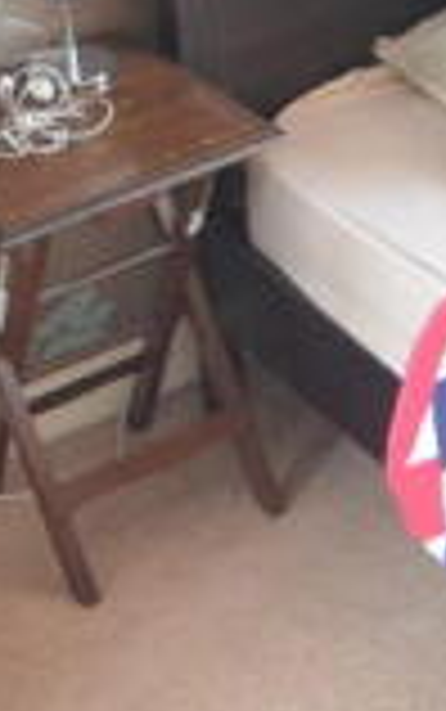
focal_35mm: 127
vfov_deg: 16.0
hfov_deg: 9.0
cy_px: -70
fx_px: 2465
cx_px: 1160
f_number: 3.8
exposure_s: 1/60
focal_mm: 20
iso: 1600
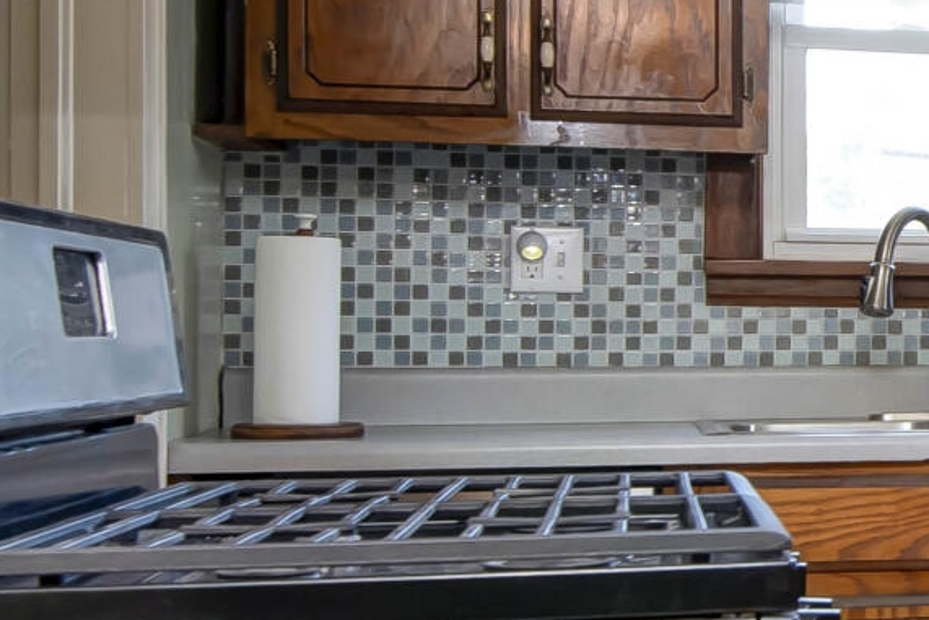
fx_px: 2168
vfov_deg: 16.3
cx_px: 1419
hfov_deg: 20.5
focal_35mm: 84
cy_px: 255
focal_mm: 16
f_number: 6.7
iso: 400
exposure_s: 1/30
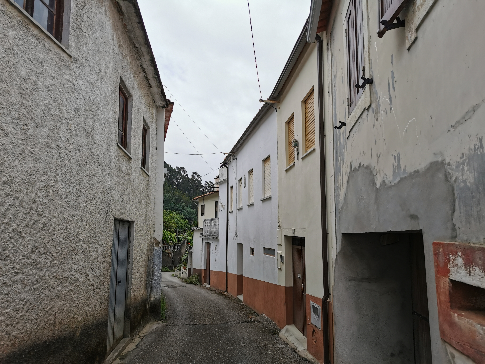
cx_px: 242
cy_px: 182
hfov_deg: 65.3
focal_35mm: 27
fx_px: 378
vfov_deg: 51.4
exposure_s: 1/4525
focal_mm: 5.56
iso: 50
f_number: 1.6
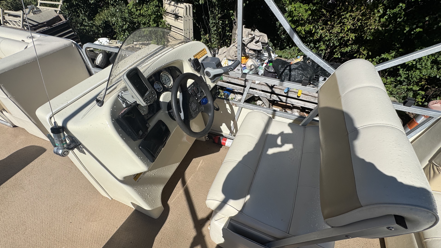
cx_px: 214
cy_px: 144
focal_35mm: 16
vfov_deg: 66.7
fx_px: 187
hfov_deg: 99.3
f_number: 2.2
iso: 50
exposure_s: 1/2674
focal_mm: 2.22
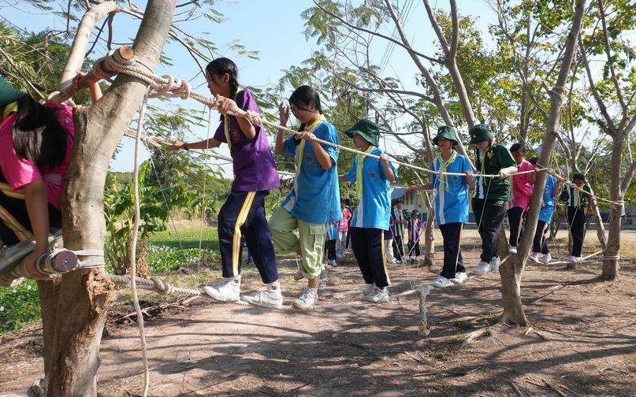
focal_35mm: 25
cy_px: 188
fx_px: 433
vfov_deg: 49.2
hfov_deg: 72.6
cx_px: 320
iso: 640
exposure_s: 1/1000
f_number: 7.1
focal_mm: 16
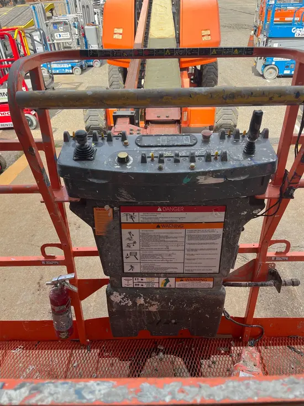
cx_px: 152
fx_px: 304
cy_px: 203
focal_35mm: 26
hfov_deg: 53.1
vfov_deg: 67.3
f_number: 1.6
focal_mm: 5.1
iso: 50
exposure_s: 1/1009
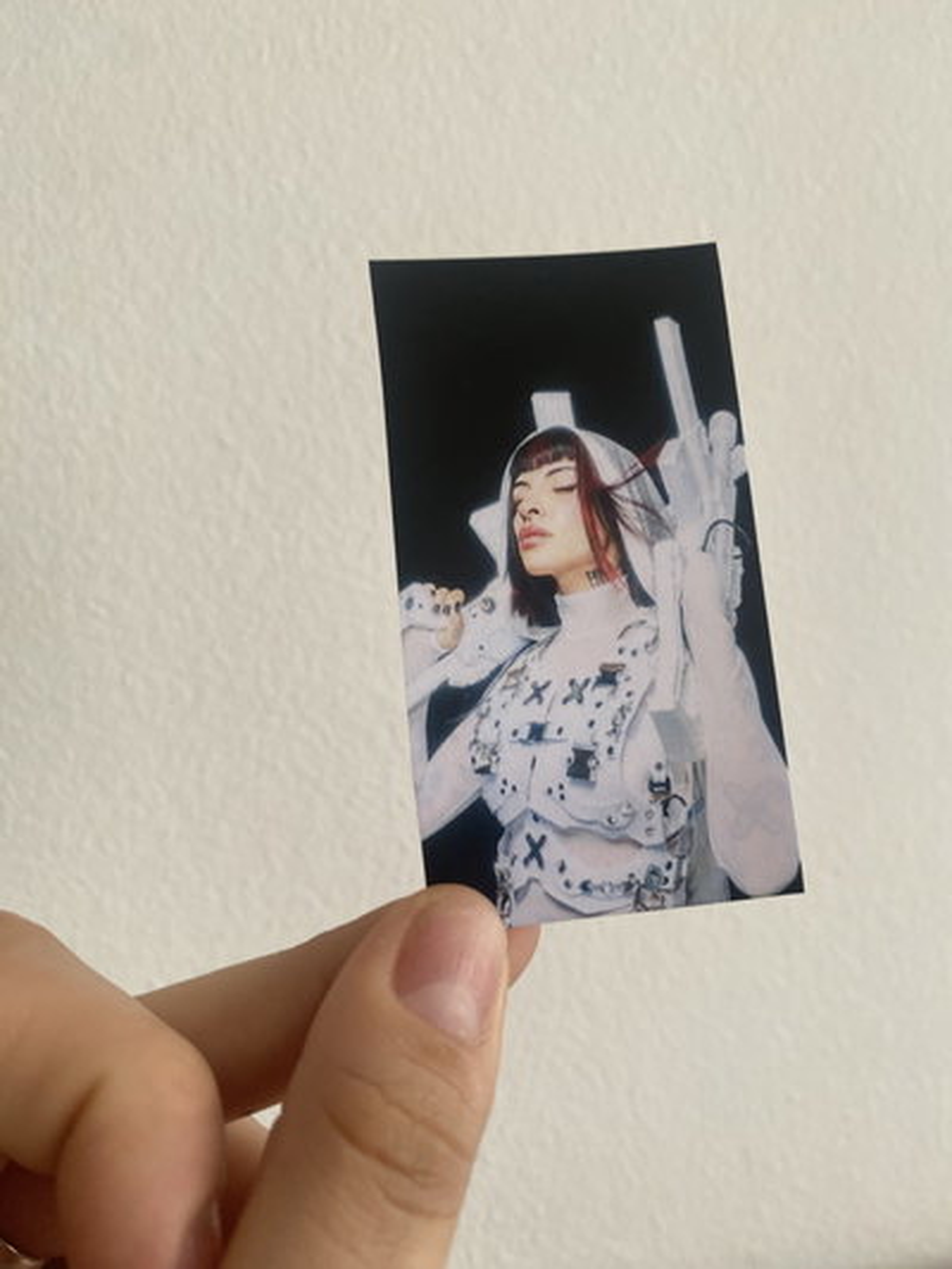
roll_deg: +0.3
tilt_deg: -3.2
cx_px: 476
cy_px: 634
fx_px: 916
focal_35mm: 25
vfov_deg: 69.4
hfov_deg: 54.9
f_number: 1.8
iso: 125
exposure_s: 1/121
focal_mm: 4.25
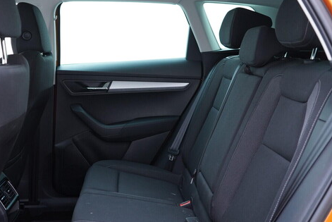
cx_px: 152
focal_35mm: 42
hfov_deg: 46.3
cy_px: 95
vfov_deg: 31.9
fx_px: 388
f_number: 2.8
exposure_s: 1/40
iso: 400
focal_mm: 24
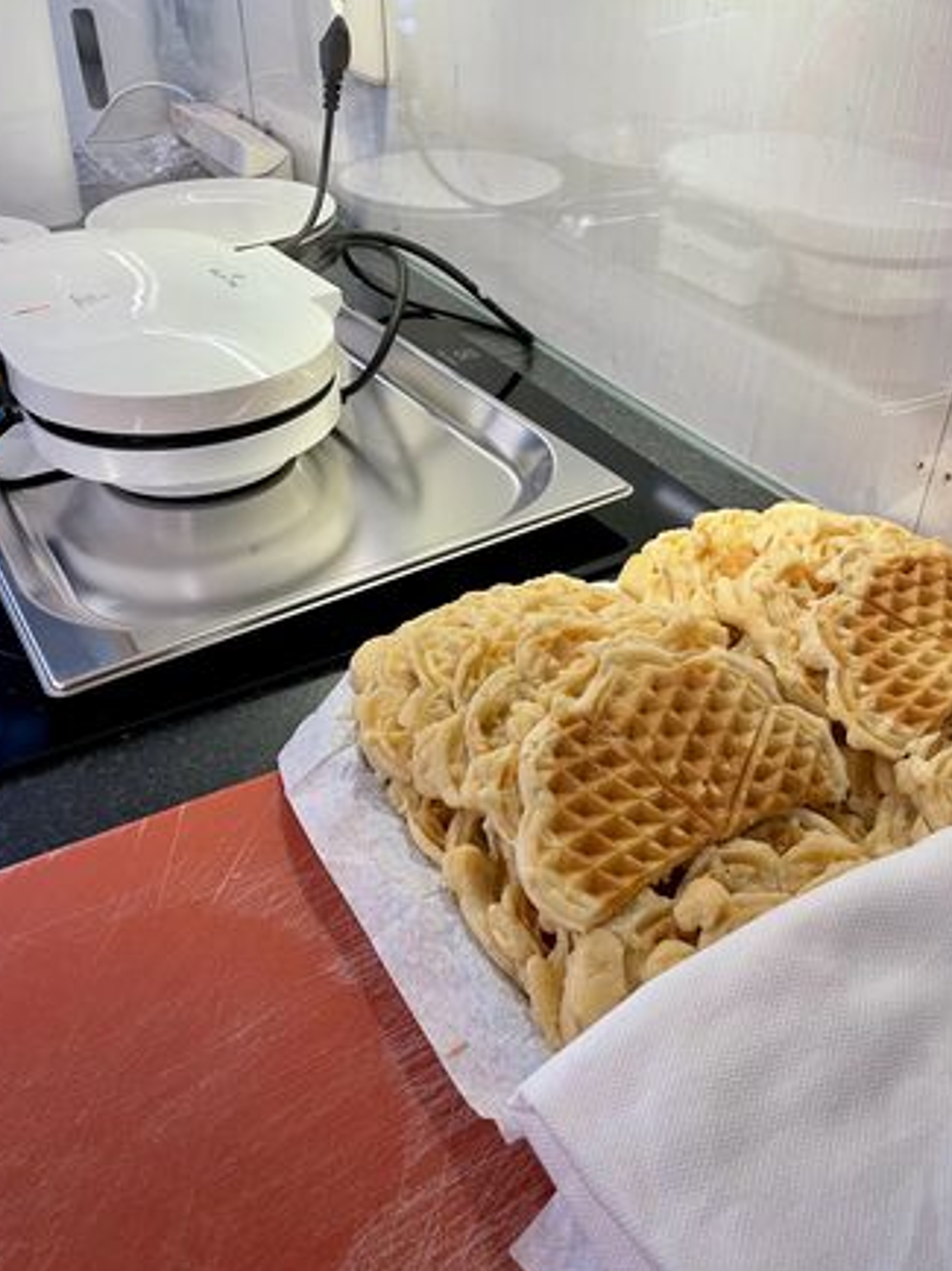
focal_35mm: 28
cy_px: 631
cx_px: 469
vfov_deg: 63.5
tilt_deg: -36.1
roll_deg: +0.9
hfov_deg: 49.7
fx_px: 1028
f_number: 1.6
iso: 80
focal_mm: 4.2
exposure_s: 1/50
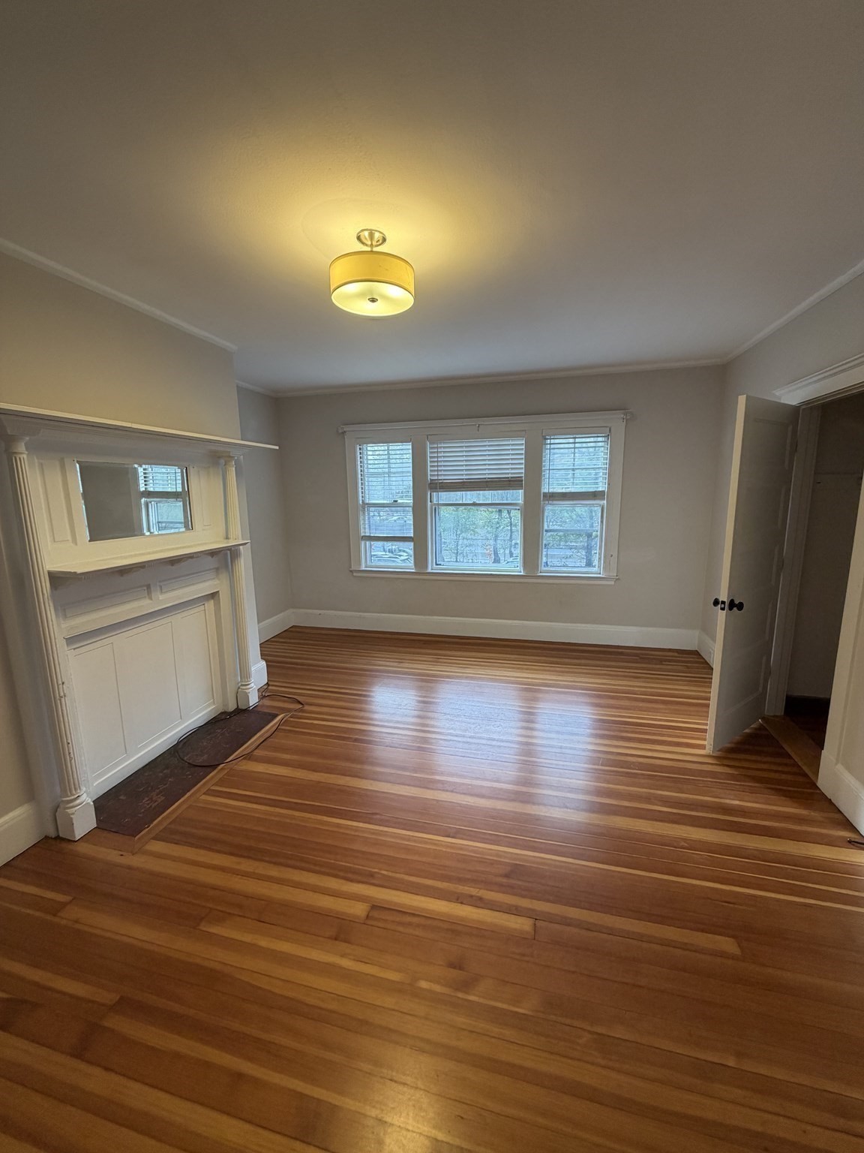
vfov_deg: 102.1
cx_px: 432
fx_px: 466
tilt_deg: -10.3
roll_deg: +1.1
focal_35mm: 14
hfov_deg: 85.7
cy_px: 576
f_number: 2.2
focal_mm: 2.22
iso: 160
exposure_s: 1/120
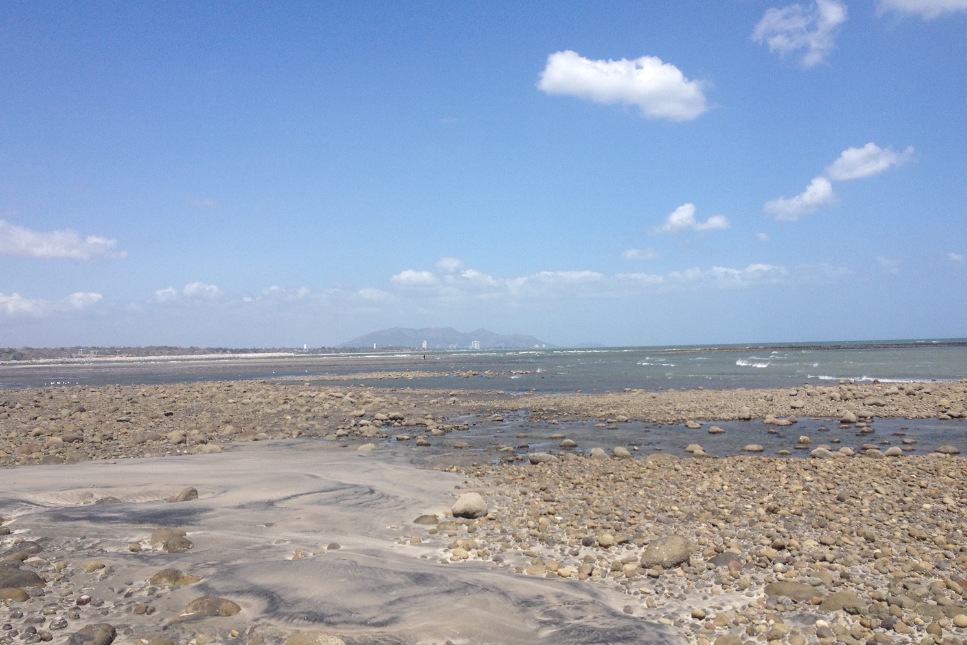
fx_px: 1048
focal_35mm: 39
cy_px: 338
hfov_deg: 49.5
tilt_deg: -0.5
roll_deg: +2.2
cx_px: 508
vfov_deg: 34.2
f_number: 2.4
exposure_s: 1/2513
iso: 50
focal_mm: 4.28
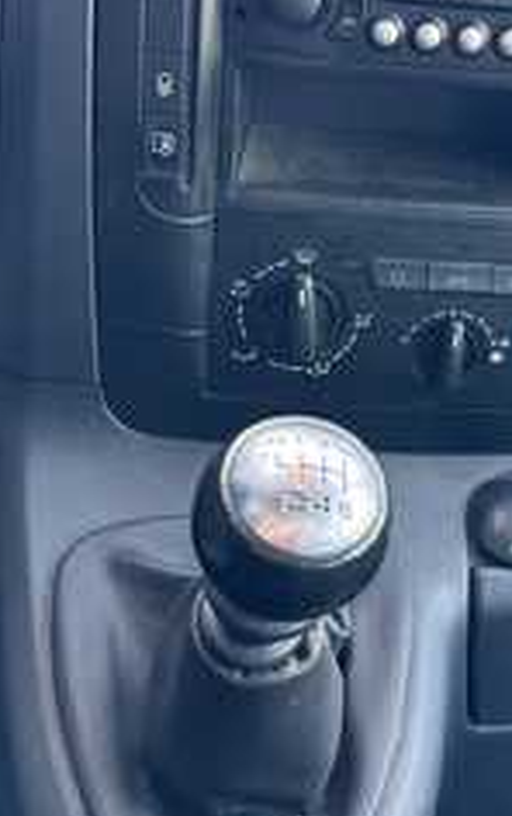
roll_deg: -6.0
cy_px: 261
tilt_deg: -27.7
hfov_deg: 23.1
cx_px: 436
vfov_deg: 36.4
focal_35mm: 55
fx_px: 1225
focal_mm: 6.76
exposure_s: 1/85
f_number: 1.78
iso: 200
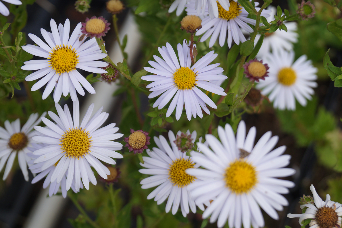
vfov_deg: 16.6
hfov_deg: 24.6
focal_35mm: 82
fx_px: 784
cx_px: 171
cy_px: 114
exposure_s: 1/200
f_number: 6.3
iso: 100
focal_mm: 55
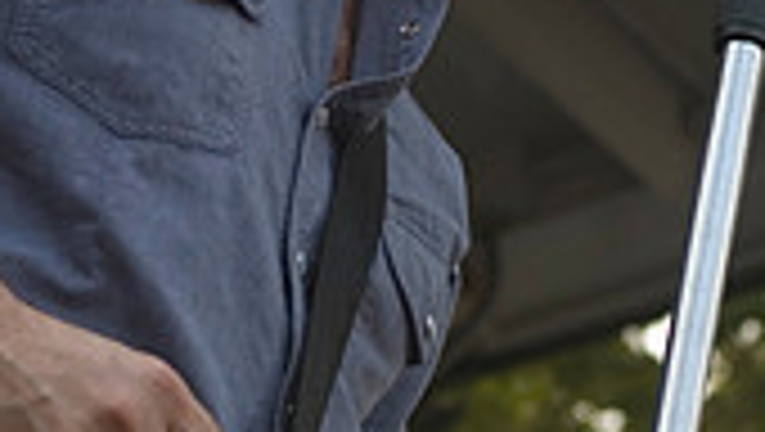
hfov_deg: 10.0
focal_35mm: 216
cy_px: 189
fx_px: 4386
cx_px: 520
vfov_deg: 5.6
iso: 200
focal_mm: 52
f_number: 4
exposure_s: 1/125
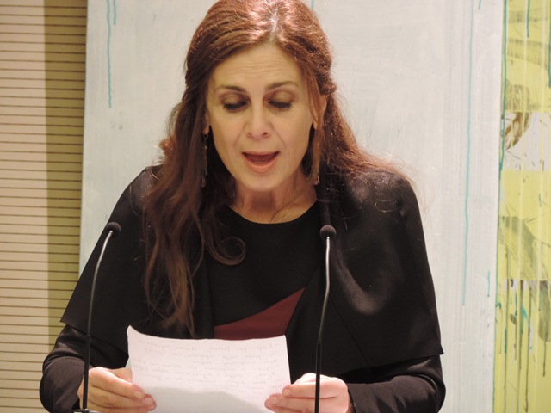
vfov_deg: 3.7
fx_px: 6367
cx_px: 276
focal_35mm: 400
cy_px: 206
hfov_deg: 5.0
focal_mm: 71.3
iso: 800
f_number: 4.8
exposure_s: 1/13
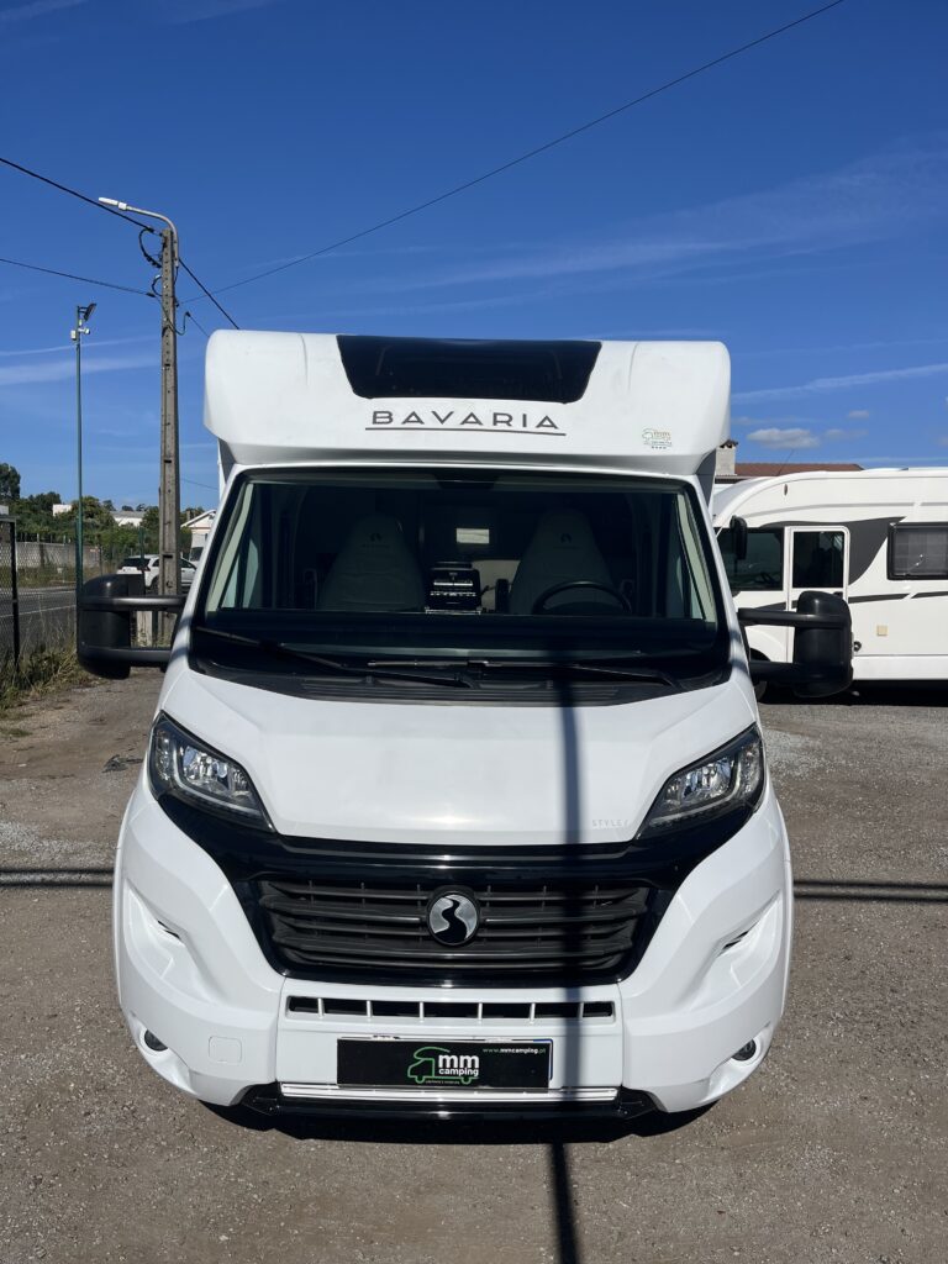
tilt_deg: -4.3
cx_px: 474
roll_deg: -0.6
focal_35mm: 26
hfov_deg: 53.1
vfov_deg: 67.3
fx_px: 949
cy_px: 632
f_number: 1.6
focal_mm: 5.1
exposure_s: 1/10870
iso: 50
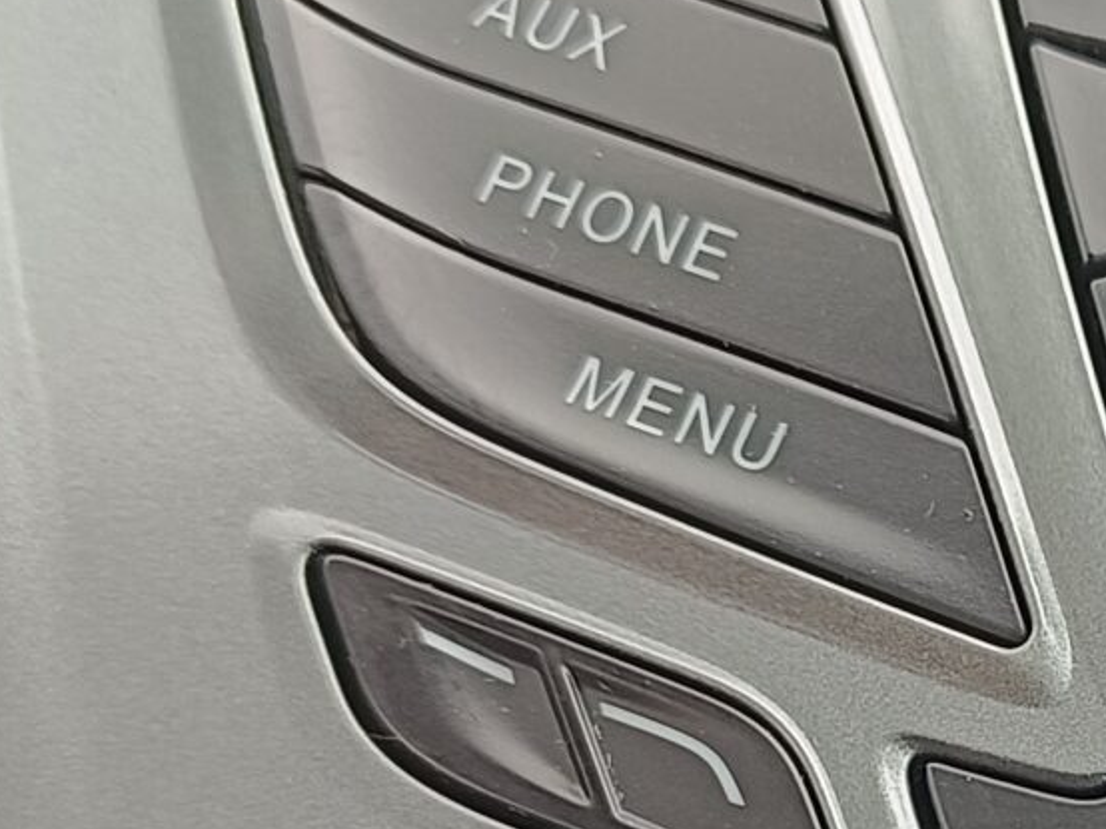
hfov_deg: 16.9
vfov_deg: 13.1
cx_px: 1346
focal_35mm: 111
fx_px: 3545
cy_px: 899
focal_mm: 5.59
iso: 167
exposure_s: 1/101
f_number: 1.88
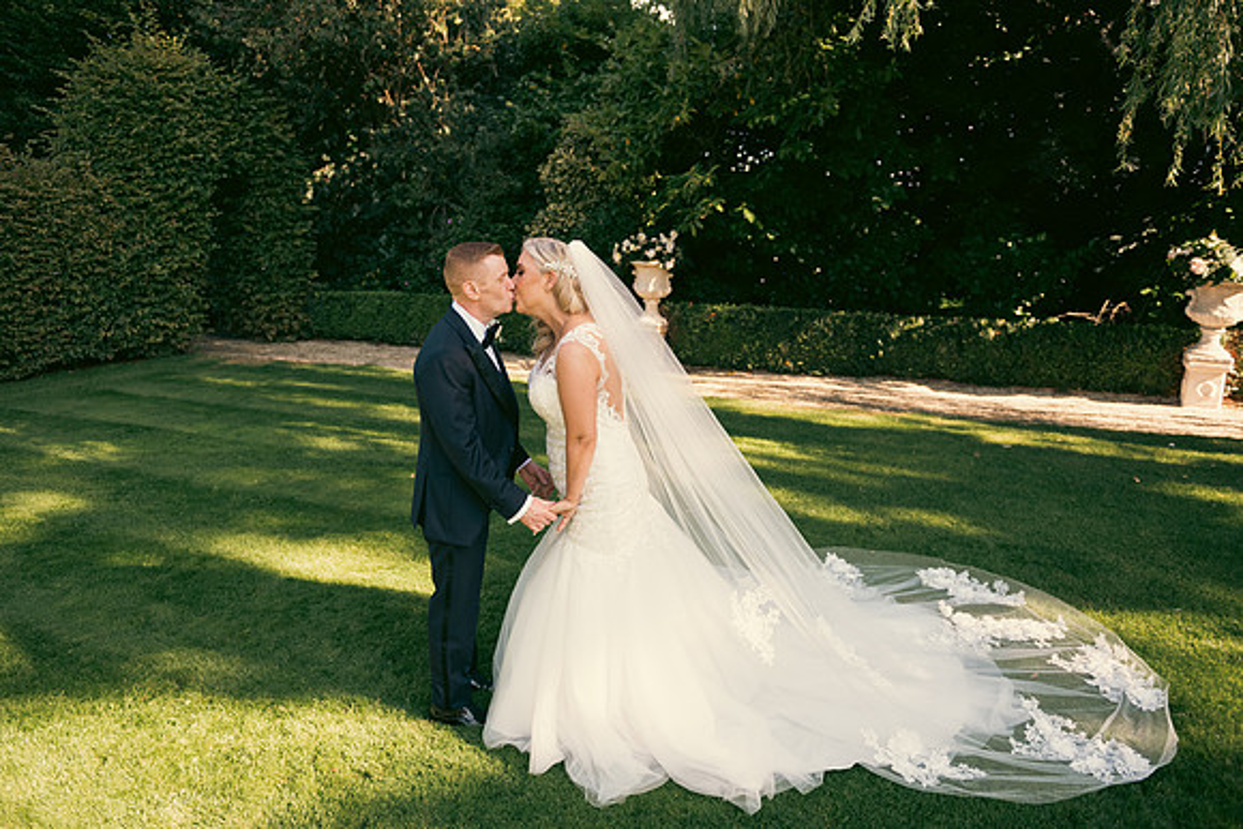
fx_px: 898
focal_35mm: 26
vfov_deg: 49.6
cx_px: 622
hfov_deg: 69.4
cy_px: 414
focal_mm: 26
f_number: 3.5
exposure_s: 1/400
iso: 200
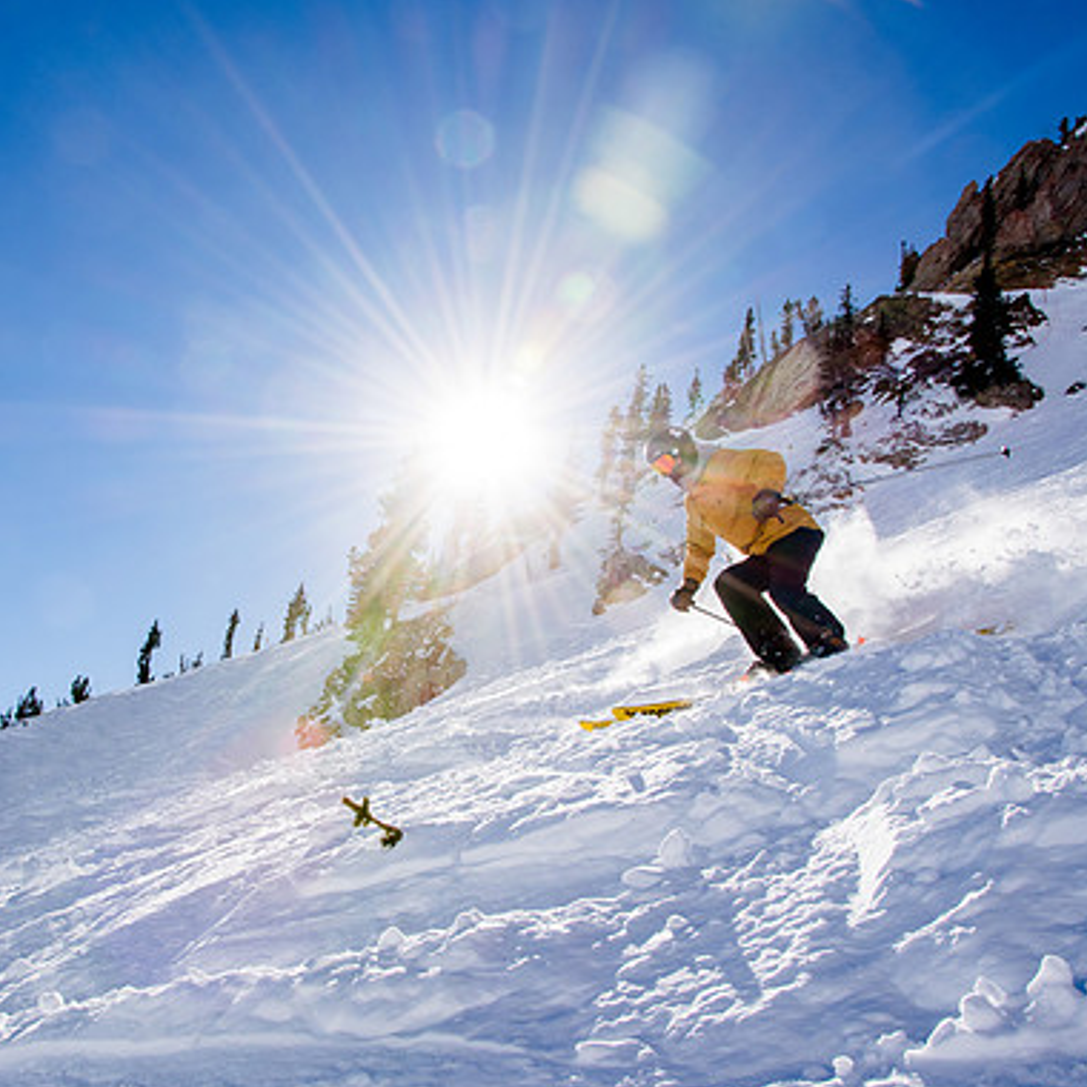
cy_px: 551
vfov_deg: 47.2
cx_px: 415
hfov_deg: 46.8
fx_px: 1243
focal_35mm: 35
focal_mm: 18
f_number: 14
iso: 160
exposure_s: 1/320
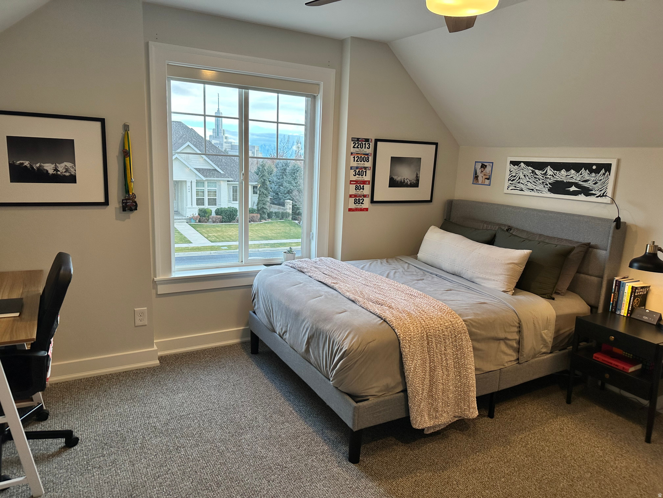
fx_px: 460
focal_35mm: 24
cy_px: 249
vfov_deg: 56.8
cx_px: 332
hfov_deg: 71.6
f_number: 1.78
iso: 80
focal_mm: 6.86
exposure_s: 1/329
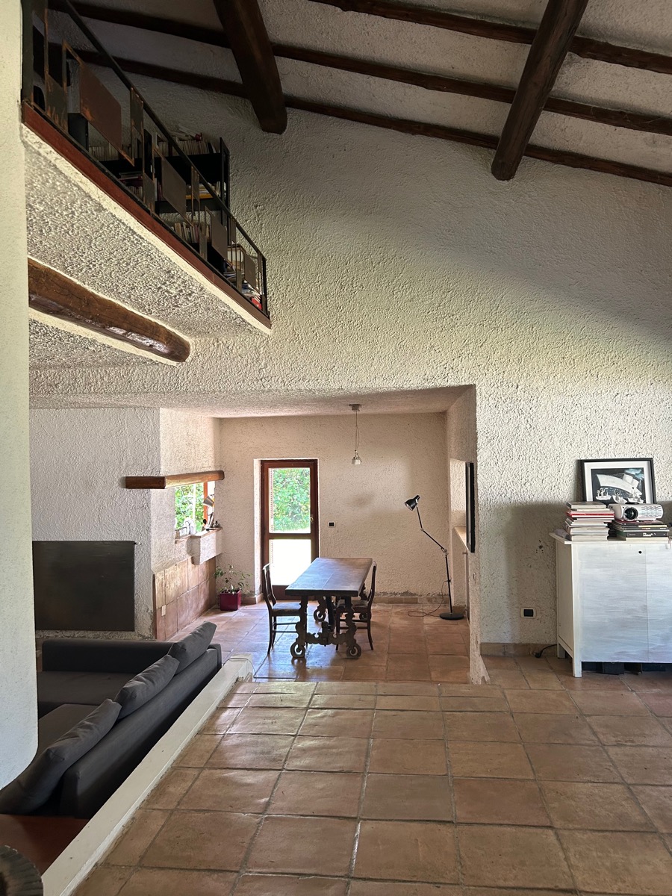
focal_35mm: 26
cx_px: 336
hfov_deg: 53.1
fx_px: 673
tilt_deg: +0.2
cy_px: 448
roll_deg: +0.2
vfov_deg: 67.3
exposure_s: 1/85
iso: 125
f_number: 1.5
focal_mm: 5.7
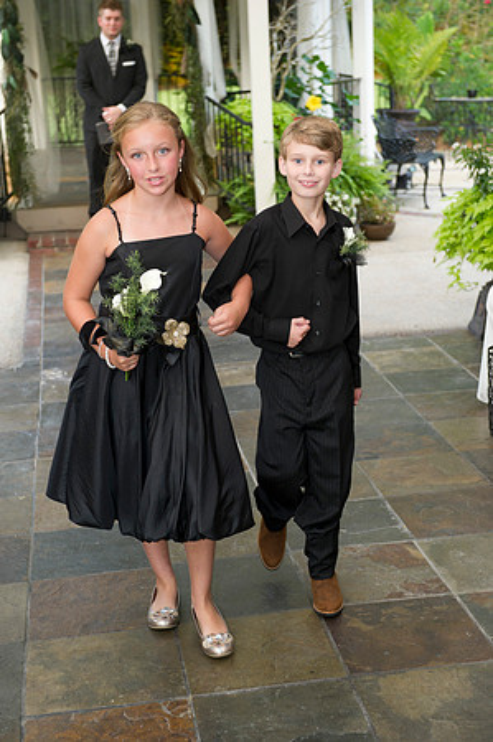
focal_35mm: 62
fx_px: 1276
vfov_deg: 32.4
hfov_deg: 21.9
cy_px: 371
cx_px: 246
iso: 800
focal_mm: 62
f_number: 4
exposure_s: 1/125
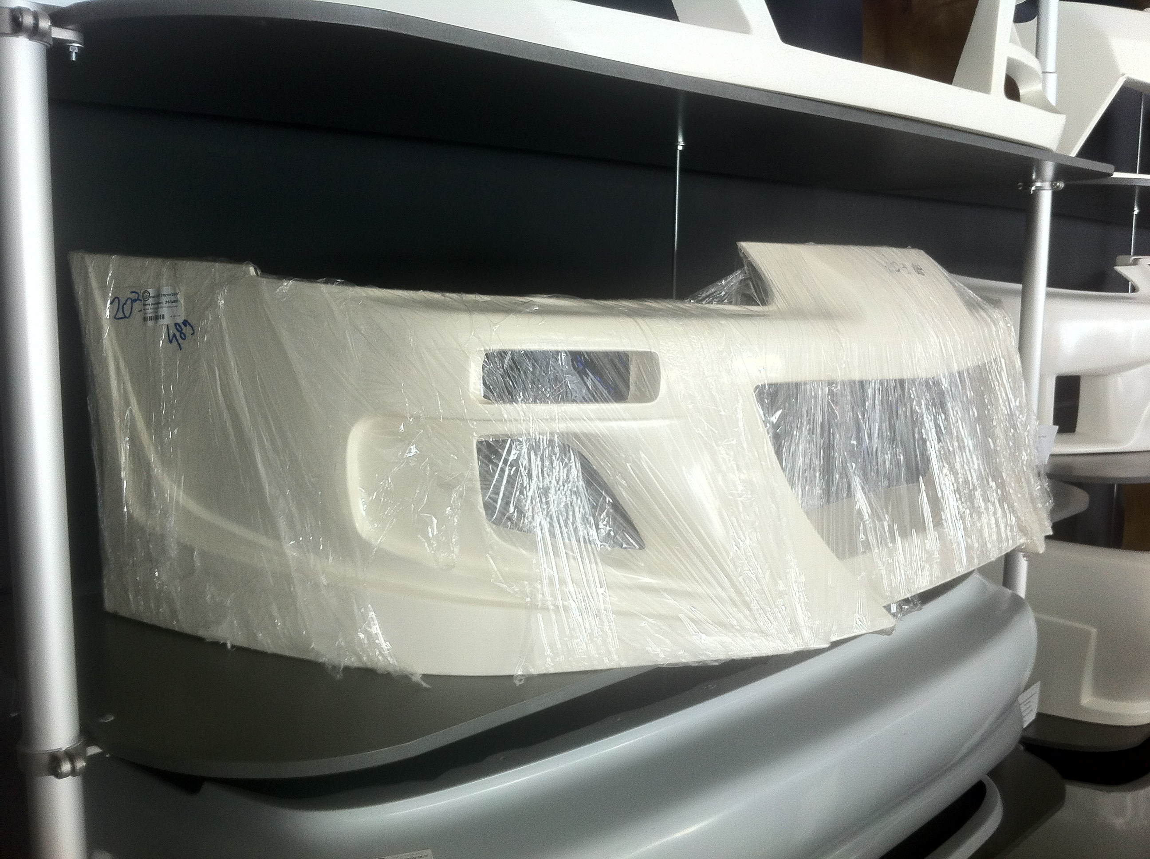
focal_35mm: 35
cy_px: 430
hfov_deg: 52.7
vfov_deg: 40.6
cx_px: 575
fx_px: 1161
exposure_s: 1/30
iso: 80
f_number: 2.8
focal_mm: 3.85
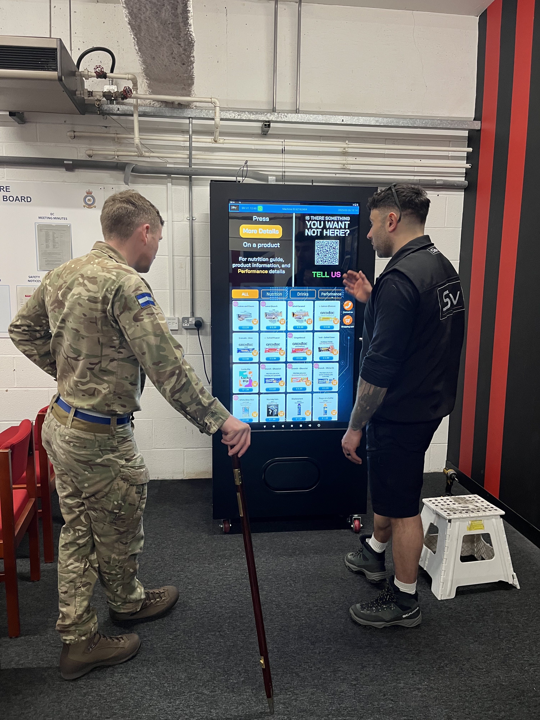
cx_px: 270
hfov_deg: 53.1
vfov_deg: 67.3
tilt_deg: -8.4
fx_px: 541
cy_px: 360
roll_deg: -1.0
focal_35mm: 26
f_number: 1.6
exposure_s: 1/60
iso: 200
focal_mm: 5.1
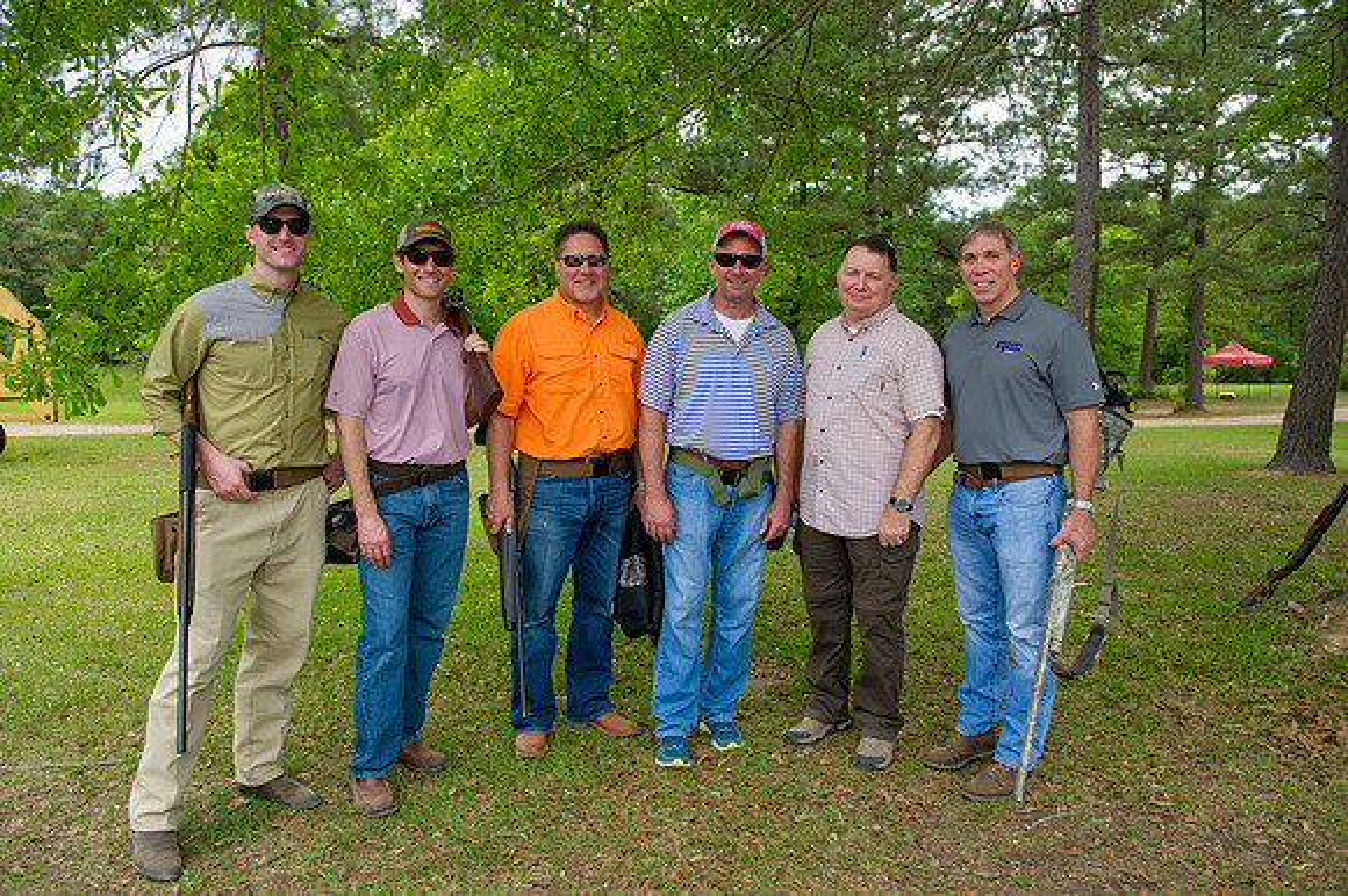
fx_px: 1010
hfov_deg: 67.4
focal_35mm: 27
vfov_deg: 47.9
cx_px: 674
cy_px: 448
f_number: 5
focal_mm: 27
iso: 200
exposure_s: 1/320
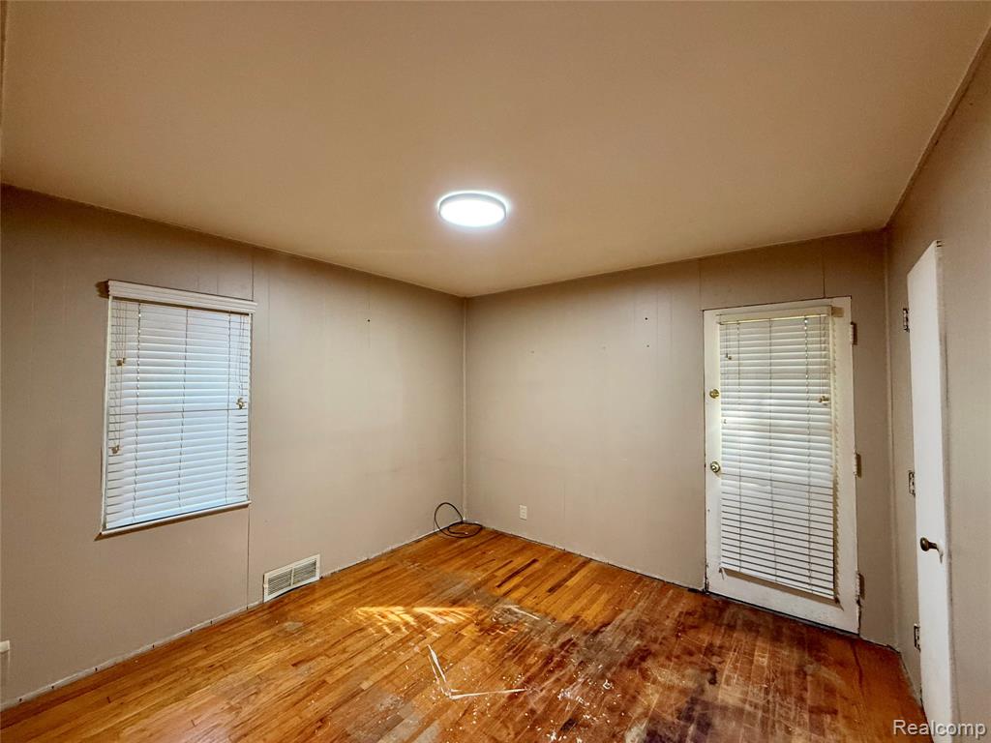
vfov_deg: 85.7
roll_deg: -0.5
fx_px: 401
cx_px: 496
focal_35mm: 14
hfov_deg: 102.1
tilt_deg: +2.0
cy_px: 372
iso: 500
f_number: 2.2
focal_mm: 2.22
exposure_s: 1/60
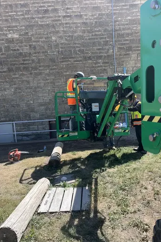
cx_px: 92
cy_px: 120
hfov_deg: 46.2
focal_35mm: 28
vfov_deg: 65.5
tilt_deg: -7.2
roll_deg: +3.7
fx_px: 188
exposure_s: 1/1600
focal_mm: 5.1
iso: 50
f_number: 1.6
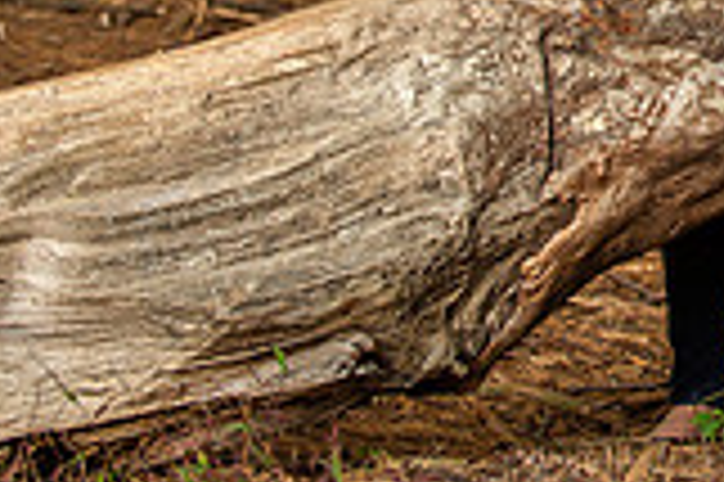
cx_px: 1115
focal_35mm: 271
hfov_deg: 7.5
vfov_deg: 5.0
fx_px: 5444
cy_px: -336
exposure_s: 1/250
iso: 250
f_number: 3.5
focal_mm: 75
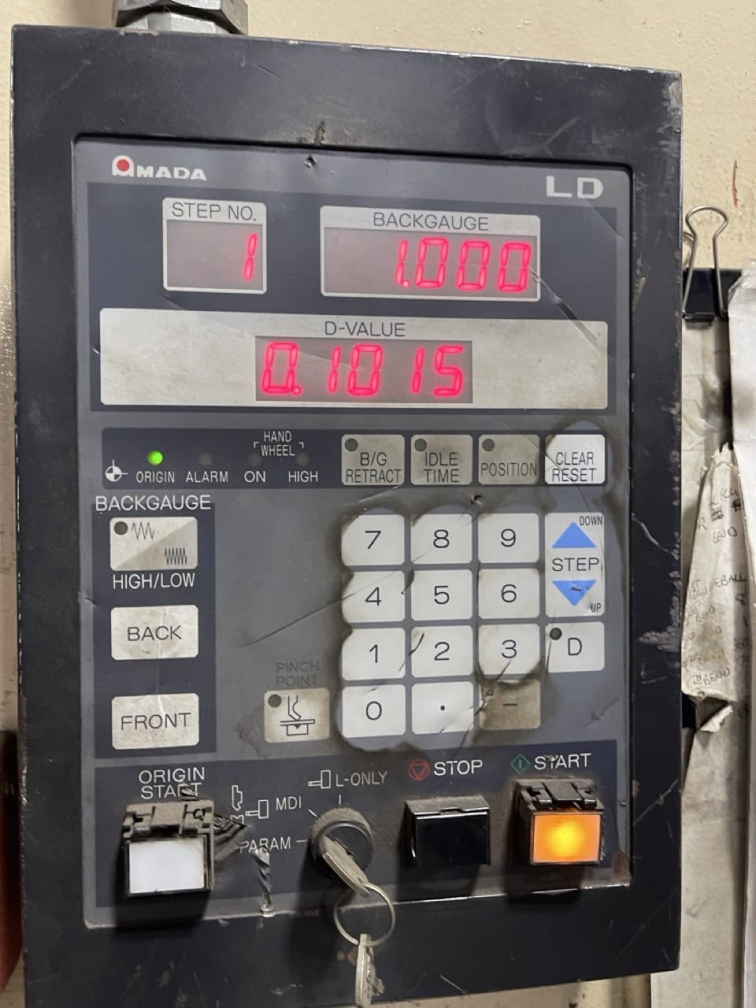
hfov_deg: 54.9
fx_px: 728
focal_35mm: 25
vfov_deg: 69.4
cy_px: 504
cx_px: 378
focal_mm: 5.1
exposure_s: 1/50
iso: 200
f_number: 1.6
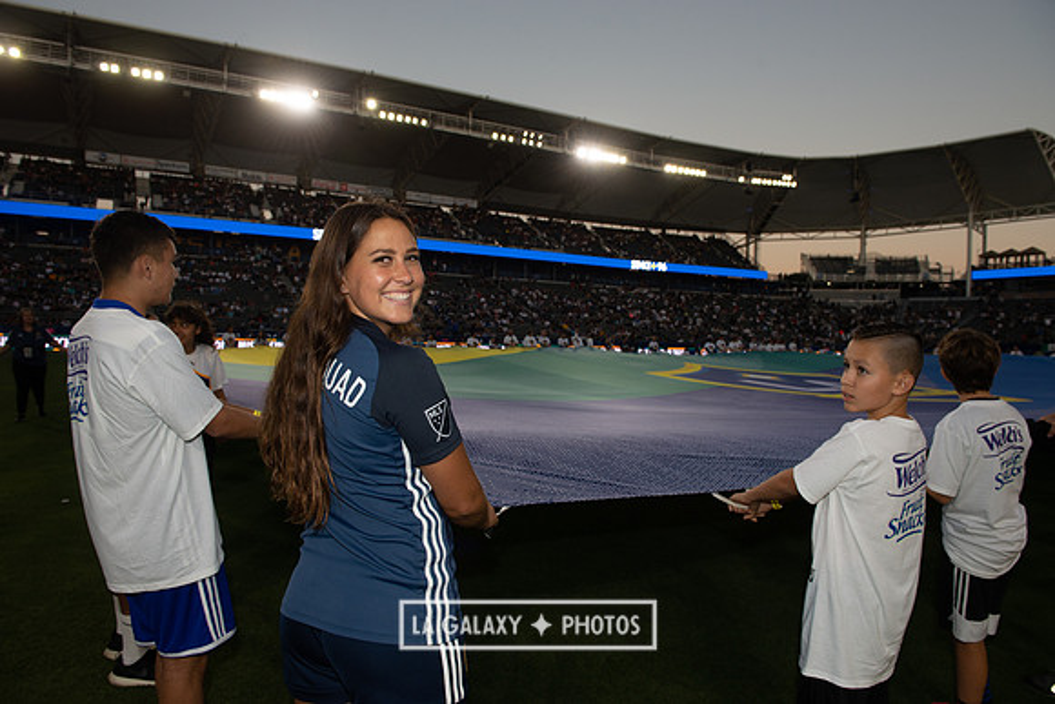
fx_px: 703
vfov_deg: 53.2
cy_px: 352
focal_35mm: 24
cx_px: 528
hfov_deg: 73.7
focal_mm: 24
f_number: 7.1
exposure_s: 1/200
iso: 400
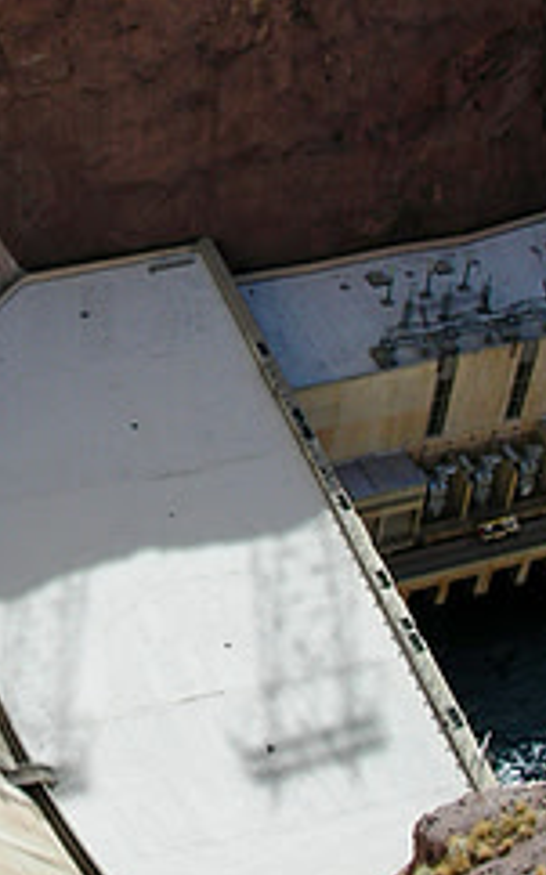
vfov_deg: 29.5
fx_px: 1645
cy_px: 260
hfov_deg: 18.7
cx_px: 112
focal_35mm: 69
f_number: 8.5
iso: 50
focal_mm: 5.8
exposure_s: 1/95.8
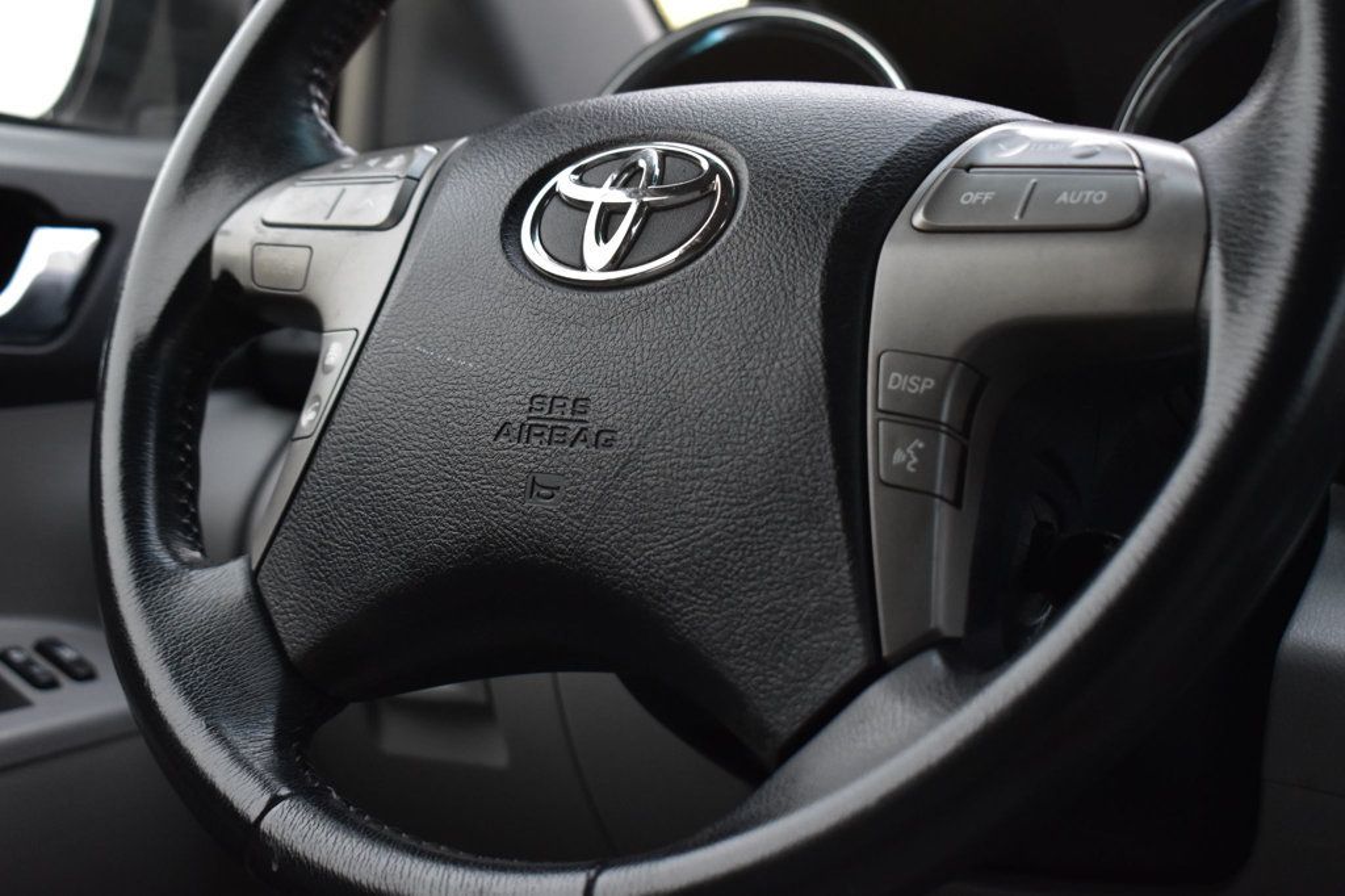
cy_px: 448
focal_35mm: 57
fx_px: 2129
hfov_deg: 35.1
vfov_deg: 23.8
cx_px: 672
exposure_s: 1/15
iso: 1600
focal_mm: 38
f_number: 6.3
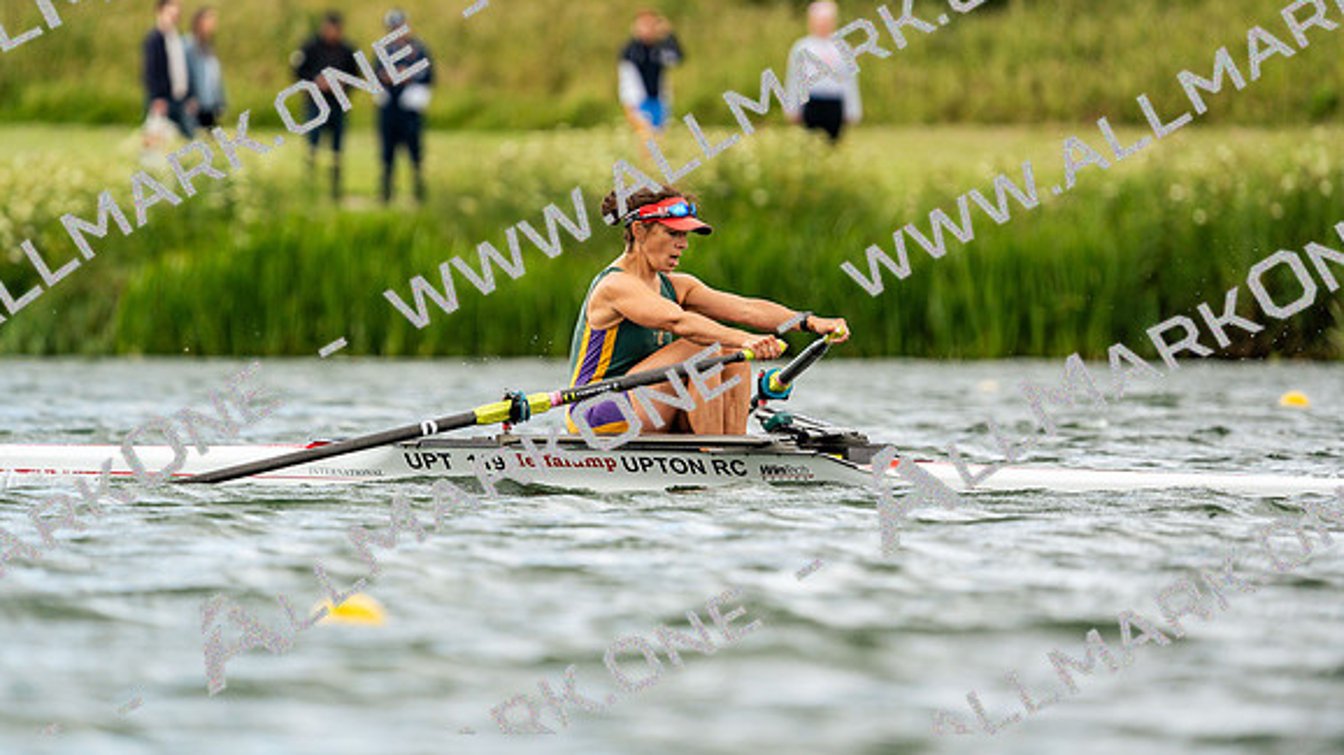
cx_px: 672
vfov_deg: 2.3
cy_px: 336
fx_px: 18744
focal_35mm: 526
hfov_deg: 4.1
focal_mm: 500
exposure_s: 1/2000
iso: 640
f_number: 6.3
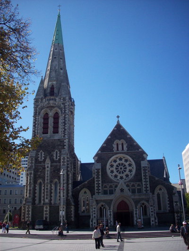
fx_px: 269
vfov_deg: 50.1
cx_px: 94
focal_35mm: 37
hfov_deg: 38.7
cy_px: 126
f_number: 5.6
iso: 80
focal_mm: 6.2
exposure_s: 1/338
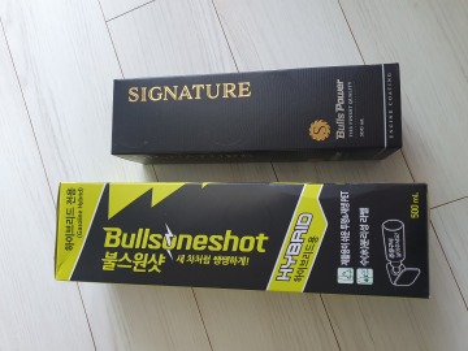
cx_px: 234
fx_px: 352
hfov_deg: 67.3
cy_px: 176
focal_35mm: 26
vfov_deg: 53.1
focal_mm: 4.32
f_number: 1.5
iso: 160
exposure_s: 1/100
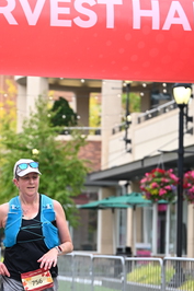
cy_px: 226
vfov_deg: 14.1
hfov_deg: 9.4
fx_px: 1174
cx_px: 49
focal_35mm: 145
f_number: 2.8
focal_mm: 70
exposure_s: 1/1250
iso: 640
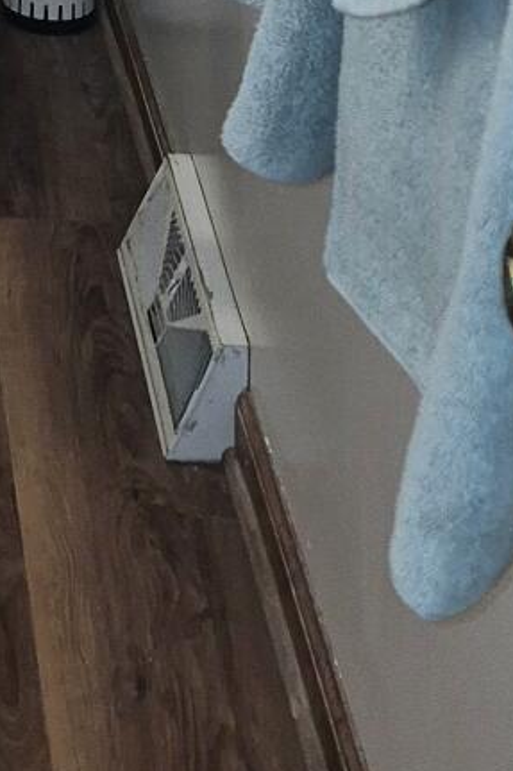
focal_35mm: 111
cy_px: -624
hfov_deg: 11.7
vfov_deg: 15.7
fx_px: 2374
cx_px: -295
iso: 80
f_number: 1.8
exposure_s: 1/60.2
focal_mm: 5.4
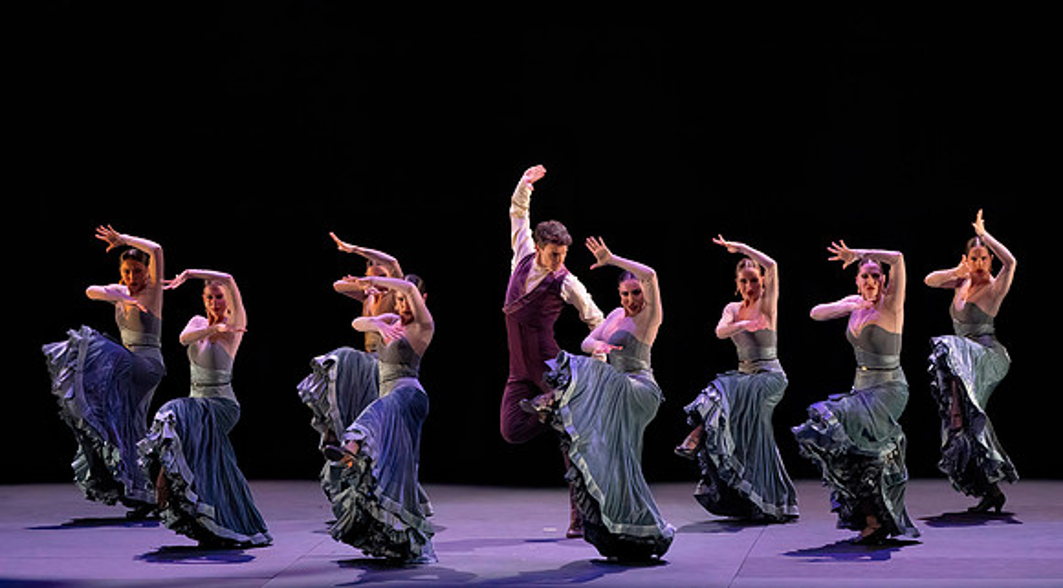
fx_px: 6403
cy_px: 406
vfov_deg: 5.3
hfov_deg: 9.5
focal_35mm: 228
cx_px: 583
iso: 10000
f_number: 6.3
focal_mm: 189
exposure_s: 1/400
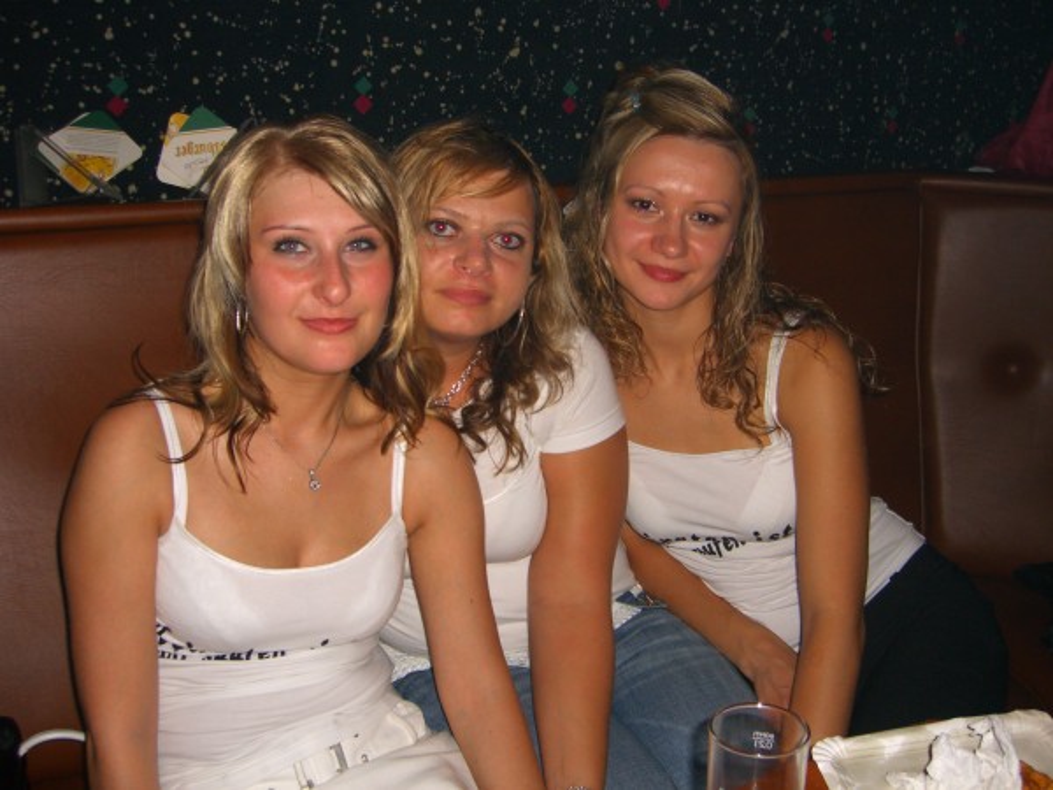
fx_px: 1156
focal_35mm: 38
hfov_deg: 49.0
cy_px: 395
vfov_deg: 37.7
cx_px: 526
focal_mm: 7.9
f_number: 2.8
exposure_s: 1/60
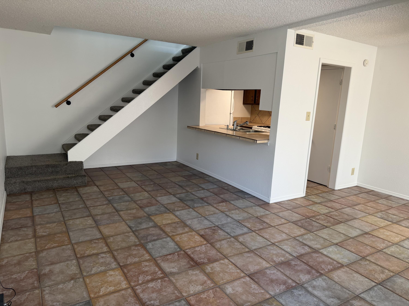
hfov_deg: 71.6
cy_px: 153
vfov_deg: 56.8
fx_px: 284
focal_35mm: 24
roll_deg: -2.0
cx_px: 204
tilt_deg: -10.4
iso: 100
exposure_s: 1/60
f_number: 1.78
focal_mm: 6.76
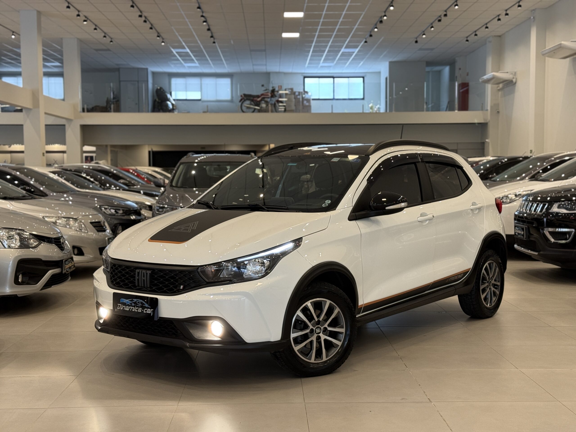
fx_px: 799
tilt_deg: -2.5
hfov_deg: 39.7
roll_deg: +0.7
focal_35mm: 48
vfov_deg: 30.3
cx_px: 288
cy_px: 216
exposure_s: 1/60
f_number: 1.78
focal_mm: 6.76
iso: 100
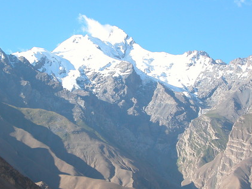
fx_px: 771
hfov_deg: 18.5
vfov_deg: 14.0
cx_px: 110
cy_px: 97
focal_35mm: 106
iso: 100
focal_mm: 17.8
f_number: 5.2
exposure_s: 1/274
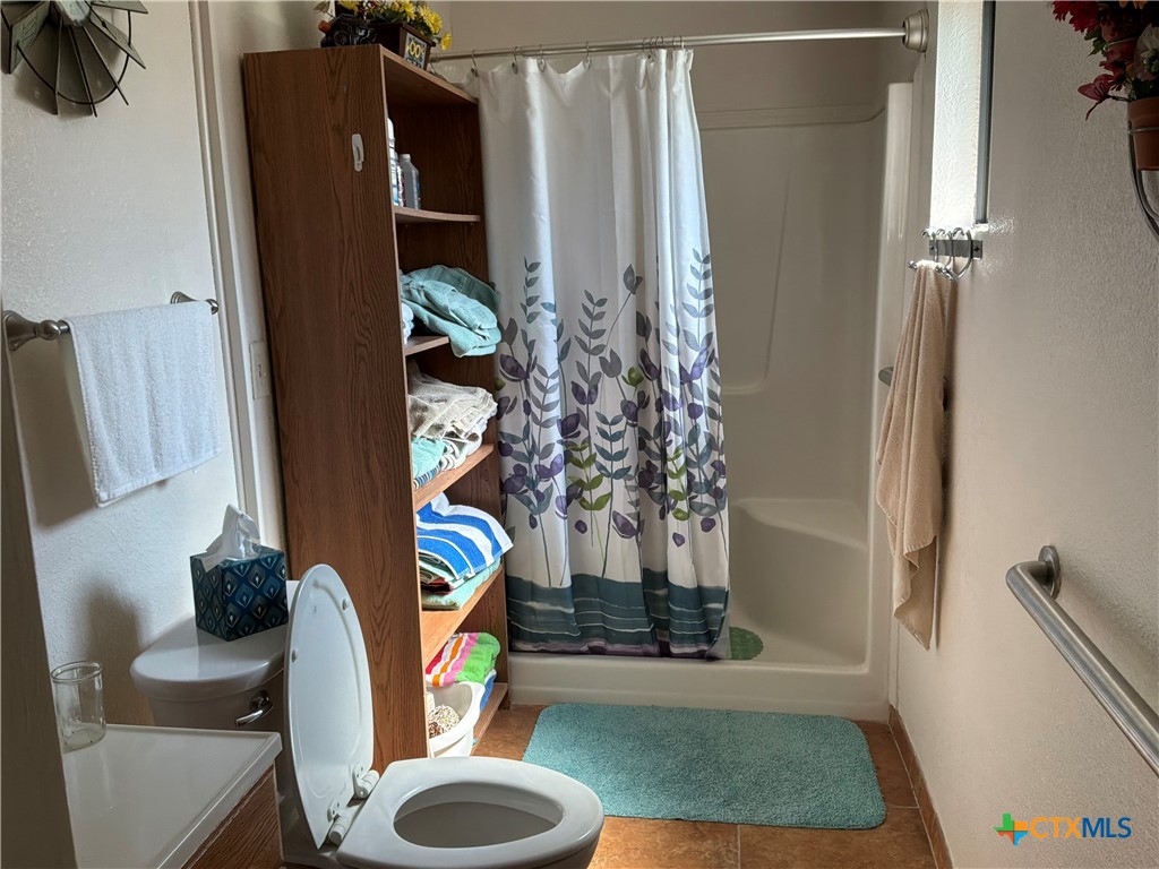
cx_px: 580
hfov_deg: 63.4
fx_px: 937
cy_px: 434
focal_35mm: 28
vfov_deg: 49.7
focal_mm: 3
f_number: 1.8
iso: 64
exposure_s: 1/120
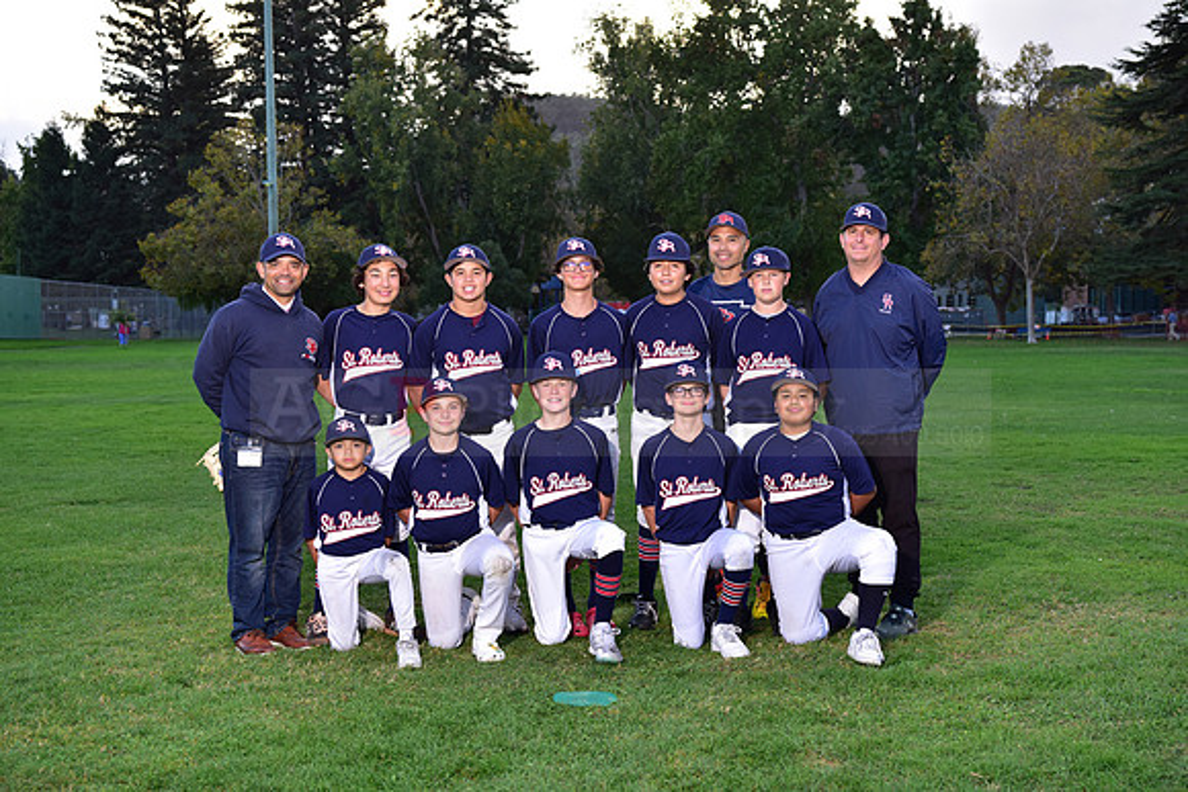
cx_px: 594
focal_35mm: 50
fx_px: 1650
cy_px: 396
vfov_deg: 27.0
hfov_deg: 39.6
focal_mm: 50
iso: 320
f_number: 5
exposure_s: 1/250
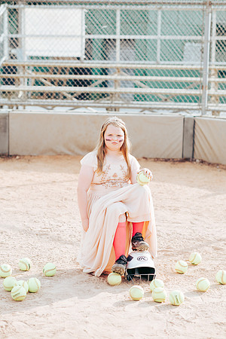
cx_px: 113
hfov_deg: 16.1
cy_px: 170
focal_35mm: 85
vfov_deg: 23.9
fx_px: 800
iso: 160
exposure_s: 1/800
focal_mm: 85
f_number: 2.8
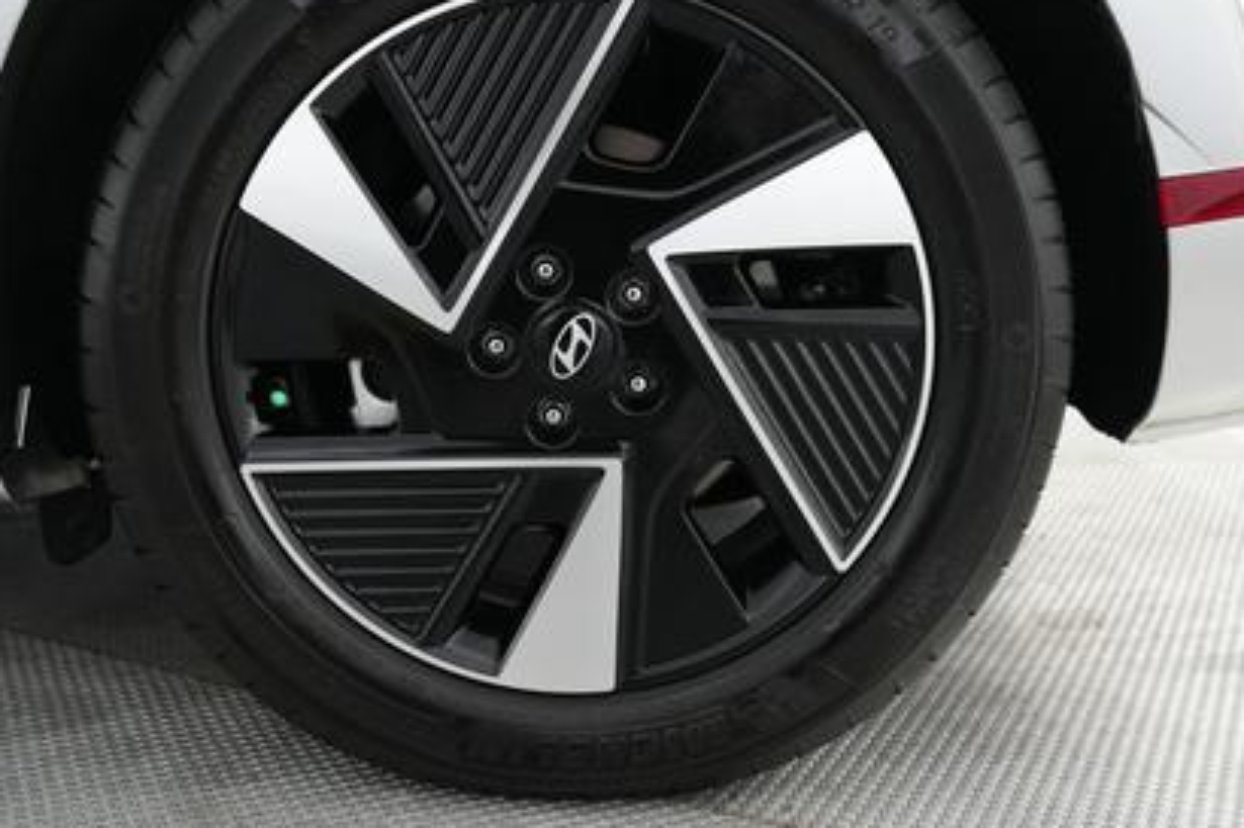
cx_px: 576
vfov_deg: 34.1
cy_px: 334
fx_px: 1347
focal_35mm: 39
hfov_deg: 49.5
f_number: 2.8
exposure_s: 1/160
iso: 4000
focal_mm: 25
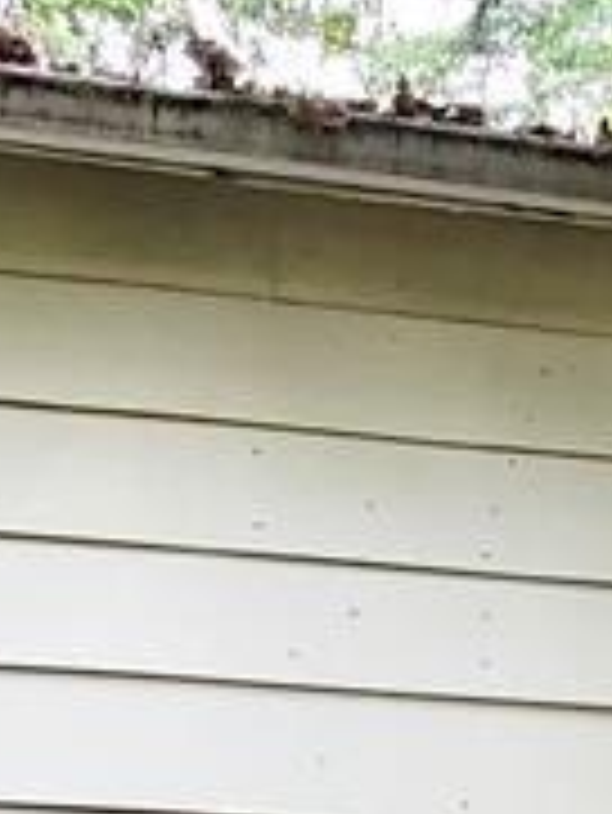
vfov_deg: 15.0
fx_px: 2708
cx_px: 576
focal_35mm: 115
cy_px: 1430
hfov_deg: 12.8
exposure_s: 1/107
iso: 50
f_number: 2.2
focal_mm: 1.8
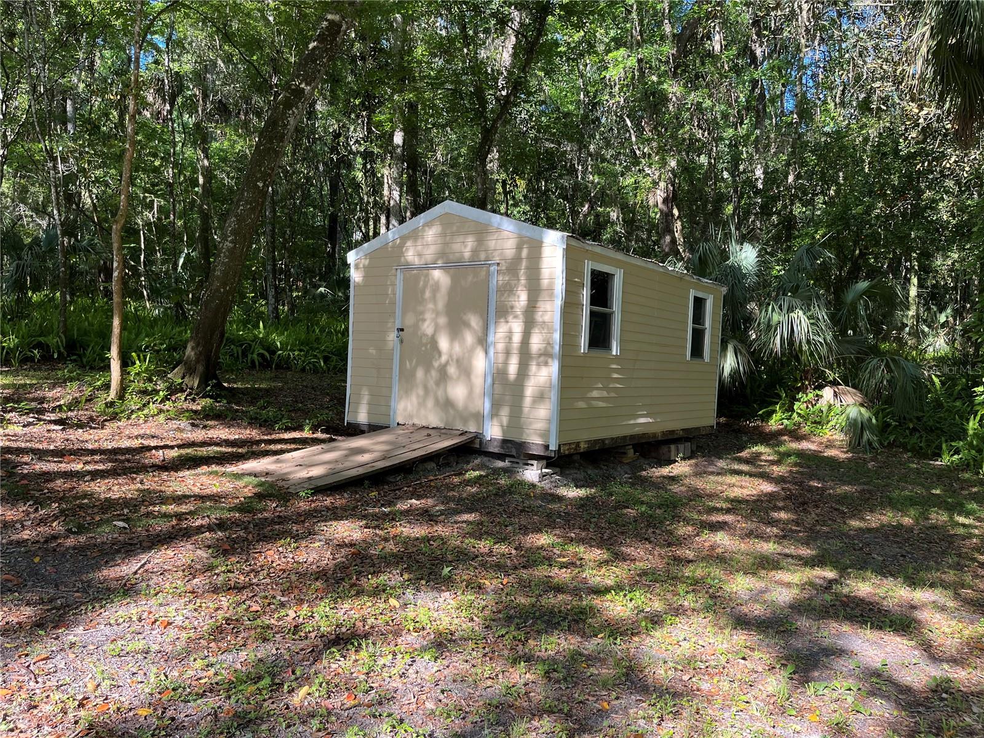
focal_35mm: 26
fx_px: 739
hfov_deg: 67.3
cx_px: 492
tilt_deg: -0.9
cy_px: 369
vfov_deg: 53.1
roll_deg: -1.6
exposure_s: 1/333
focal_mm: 5.1
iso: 50
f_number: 1.6
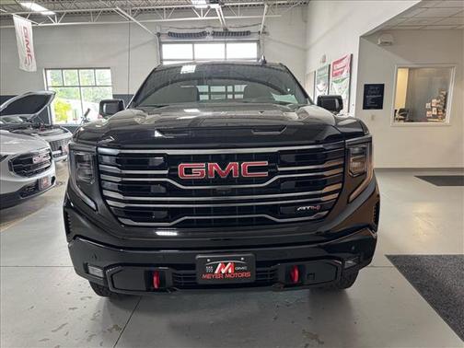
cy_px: 174
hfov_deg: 71.6
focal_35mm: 24
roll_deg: -0.5
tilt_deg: -12.5
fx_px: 322
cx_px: 232
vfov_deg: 56.8
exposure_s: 1/60
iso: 200
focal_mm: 6.76
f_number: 1.78
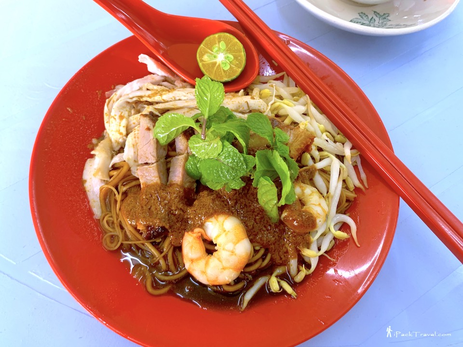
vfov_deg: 53.1
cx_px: 232
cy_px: 174
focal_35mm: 26
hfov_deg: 67.3
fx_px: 348
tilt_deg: -64.4
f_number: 1.8
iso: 125
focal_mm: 4.25
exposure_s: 1/60
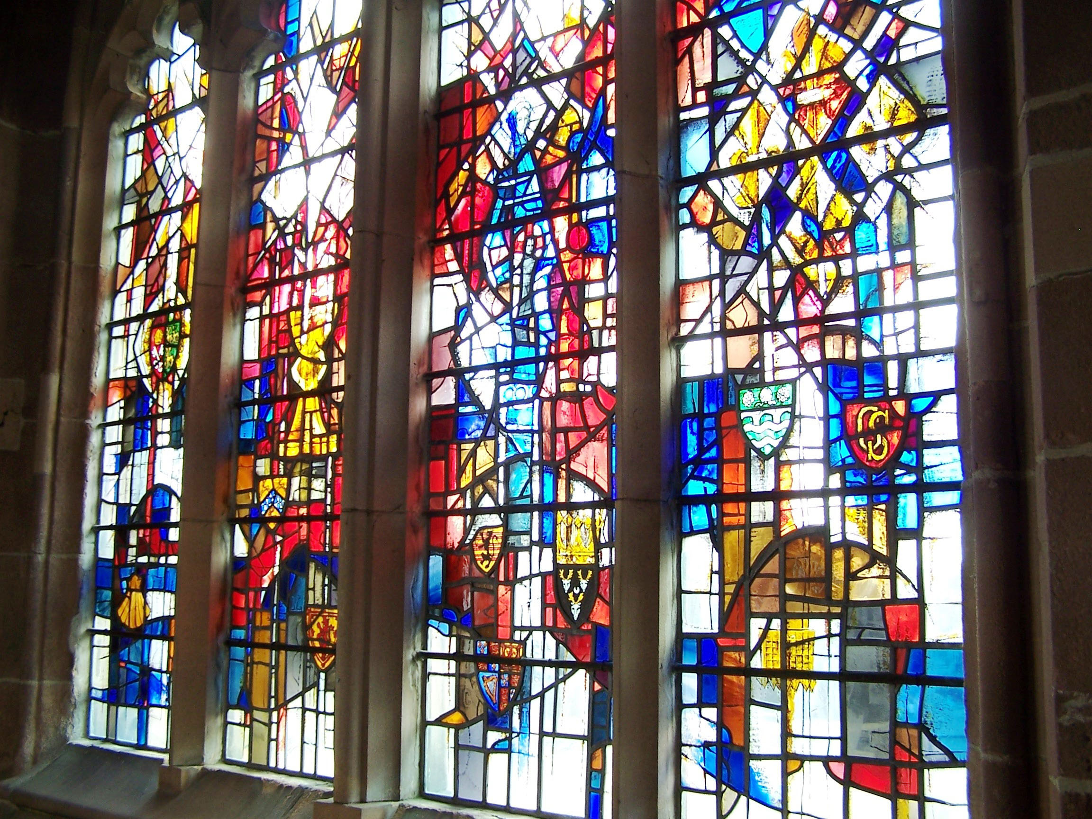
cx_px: 546
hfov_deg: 49.0
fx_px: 1199
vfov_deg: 37.7
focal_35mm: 38
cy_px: 410
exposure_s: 1/15
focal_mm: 6.3
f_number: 2.8
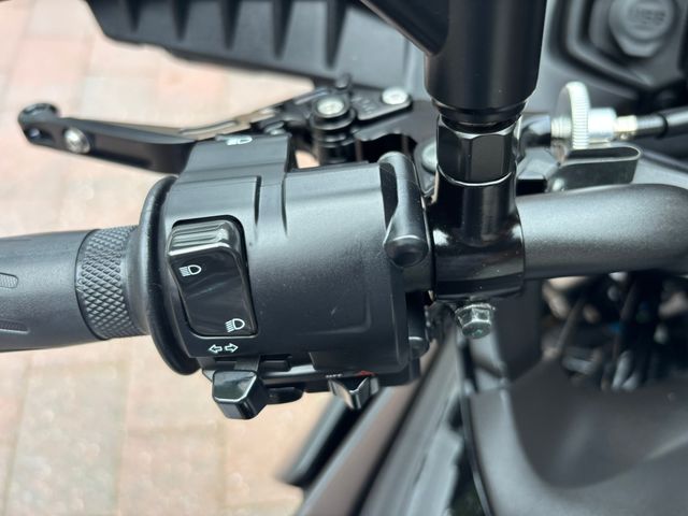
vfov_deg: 53.1
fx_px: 517
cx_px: 344
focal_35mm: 26
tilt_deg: -57.8
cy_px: 258
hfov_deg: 67.3
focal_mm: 5.96
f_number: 1.6
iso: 50
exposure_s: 1/121
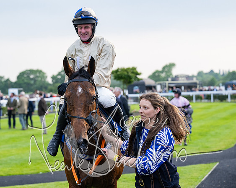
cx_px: 109
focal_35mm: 86
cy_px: 97
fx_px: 600
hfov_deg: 22.3
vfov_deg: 17.9
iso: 800
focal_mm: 70
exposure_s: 1/1250
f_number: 4
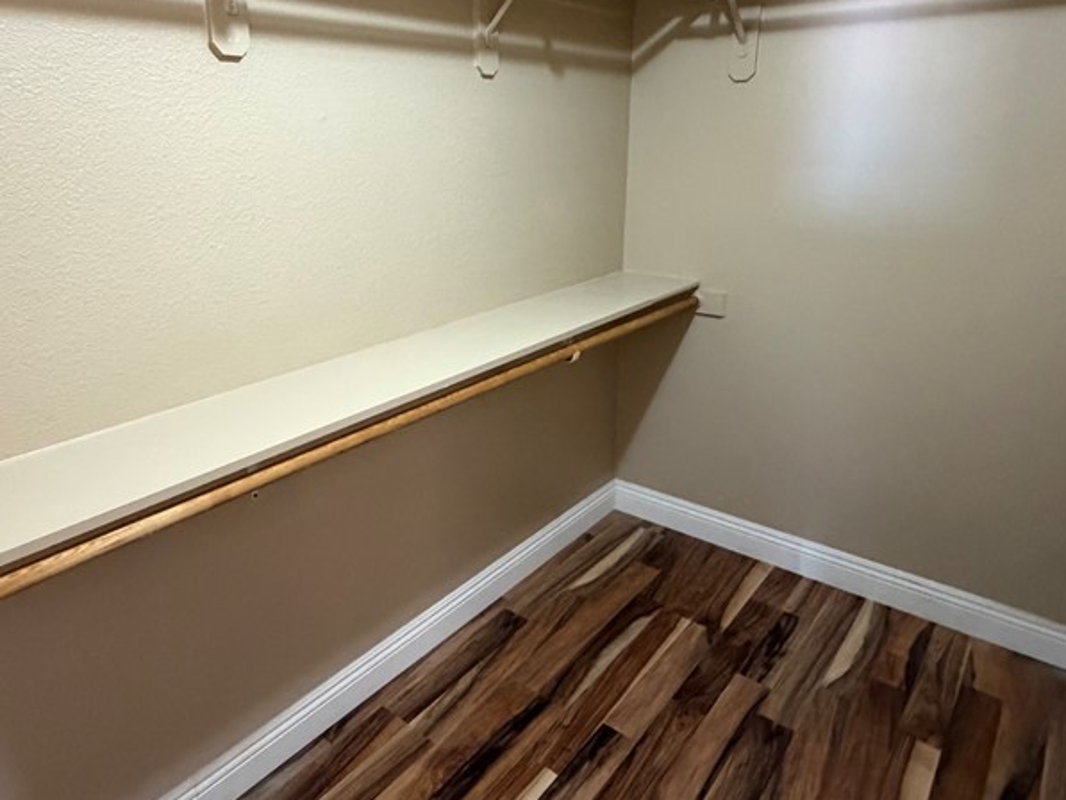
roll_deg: +0.6
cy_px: 320
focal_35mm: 24
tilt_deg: -13.5
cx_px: 457
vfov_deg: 56.4
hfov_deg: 71.2
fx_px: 739
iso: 800
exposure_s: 1/60
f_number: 2.2
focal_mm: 2.22
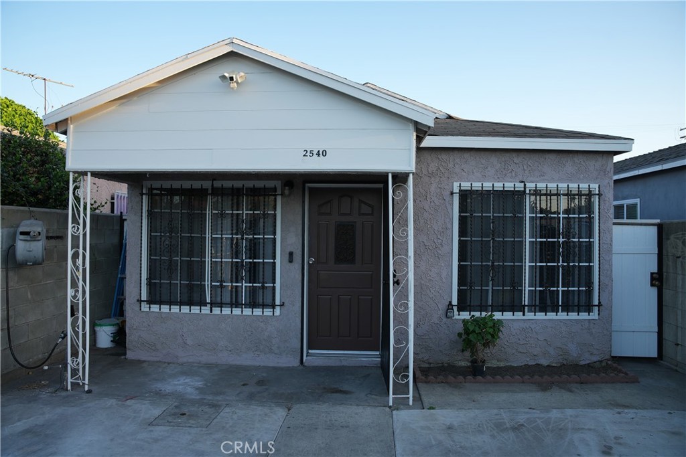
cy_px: 228
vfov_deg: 53.1
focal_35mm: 24
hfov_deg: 73.7
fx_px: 457
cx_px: 343
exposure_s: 1/125
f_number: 6.3
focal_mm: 24
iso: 200
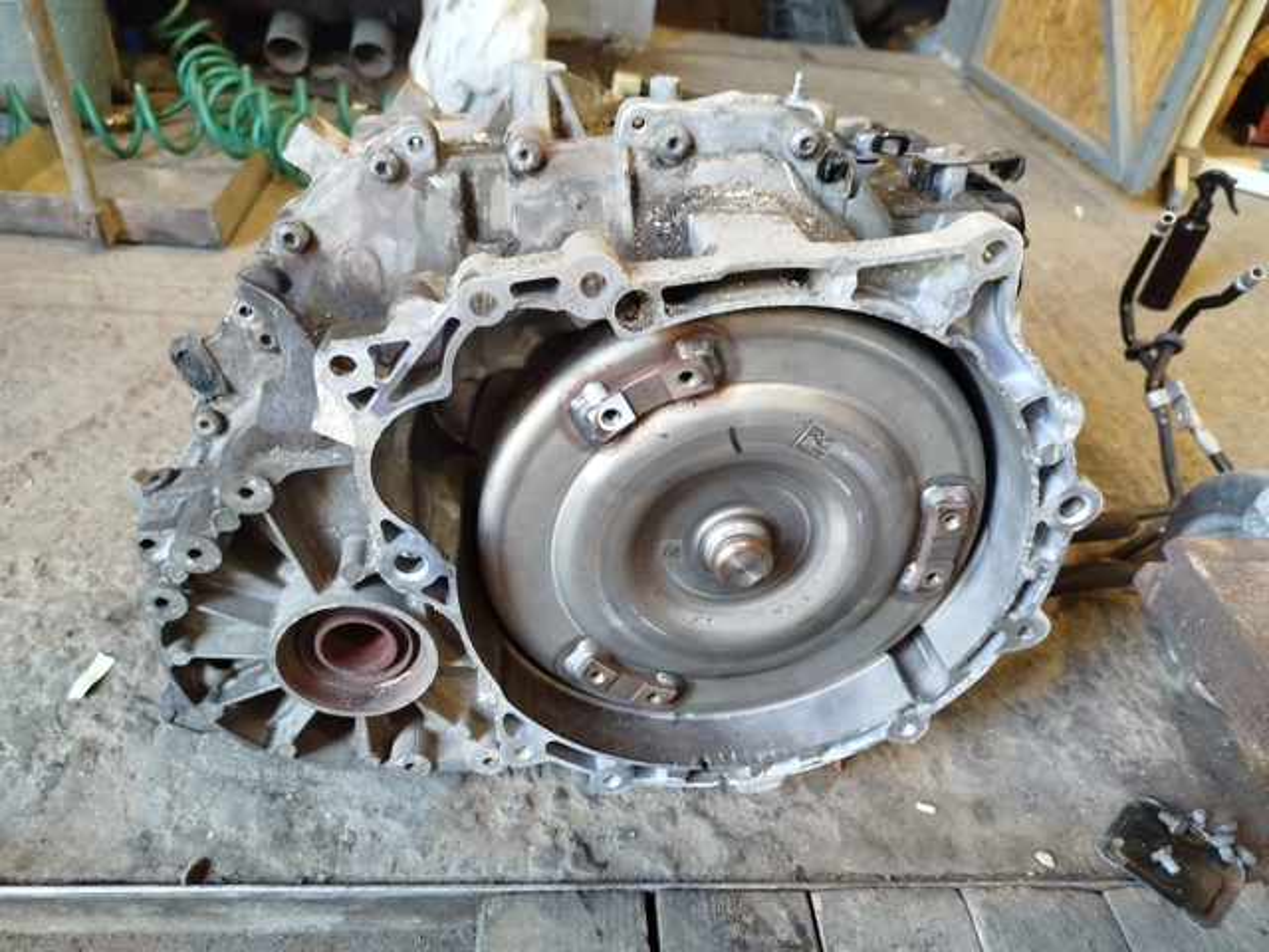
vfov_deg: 56.8
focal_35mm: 24
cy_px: 476
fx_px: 880
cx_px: 634
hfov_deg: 71.6
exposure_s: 1/33
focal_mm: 5.31
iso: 800
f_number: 1.7
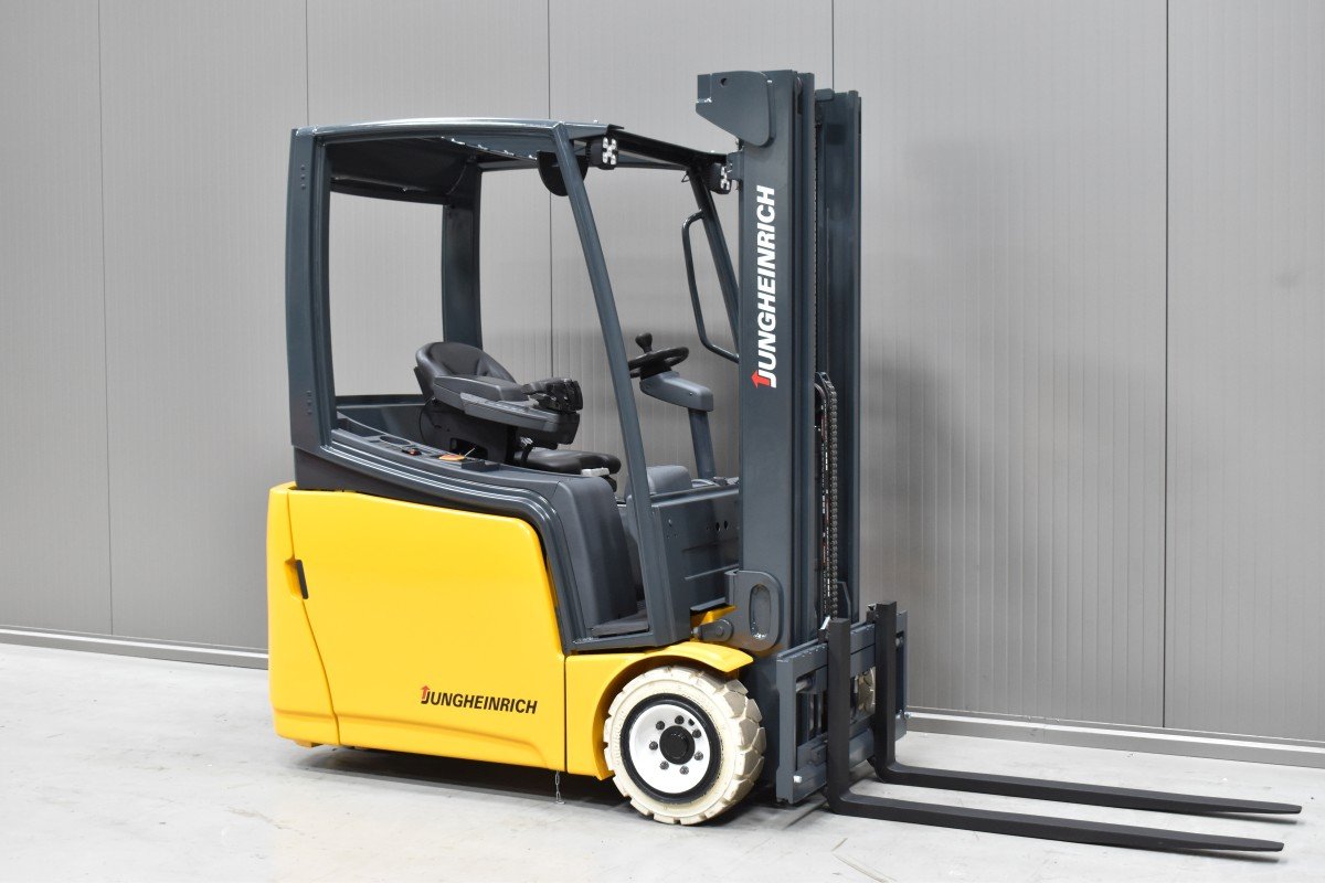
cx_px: 662
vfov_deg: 28.9
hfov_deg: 42.3
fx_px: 1711
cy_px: 442
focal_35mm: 46
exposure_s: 1/20
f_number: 6.3
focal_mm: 31
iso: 1250
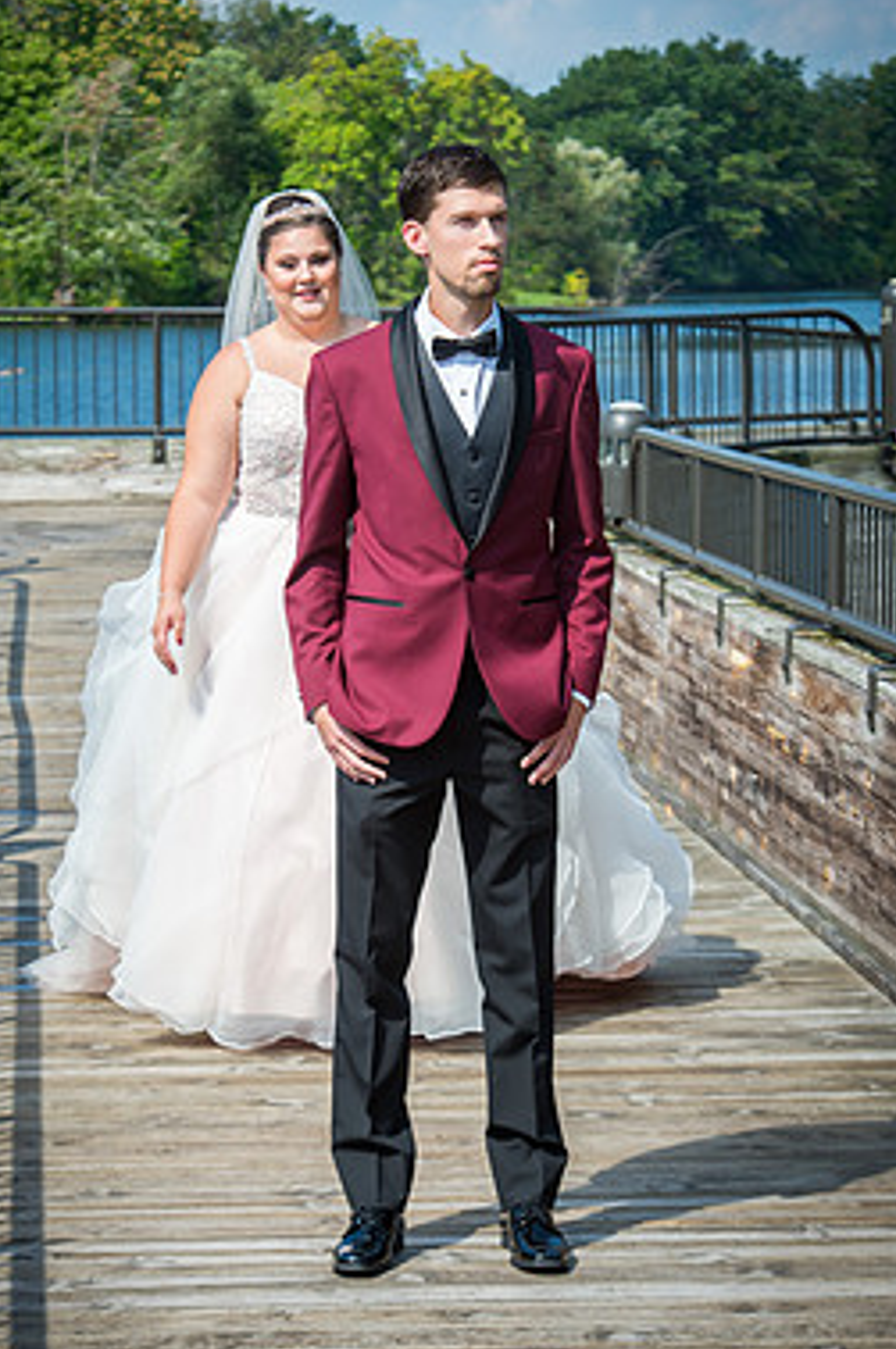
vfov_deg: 15.7
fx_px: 4904
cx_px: 409
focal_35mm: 131
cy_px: 653
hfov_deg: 10.4
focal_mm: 110
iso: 100
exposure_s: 1/180
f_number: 9.5
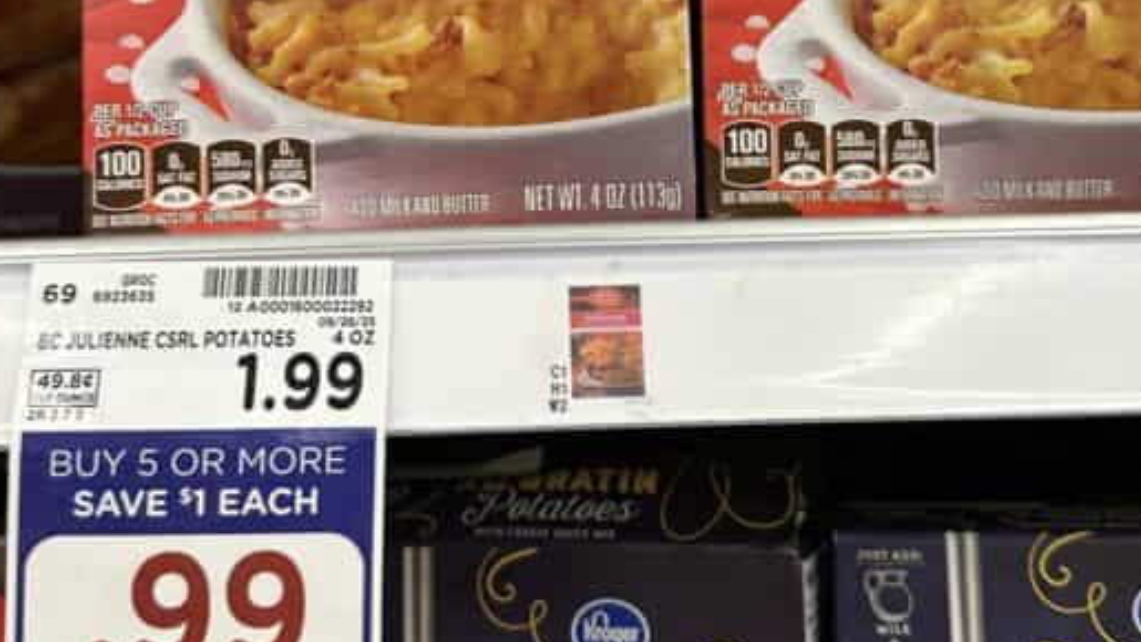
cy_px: 86
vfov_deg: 22.6
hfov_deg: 39.8
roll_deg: +1.4
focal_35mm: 52
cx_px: 607
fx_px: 1574
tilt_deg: +3.3
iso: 80
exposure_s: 1/62
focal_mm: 6.86
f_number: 1.78
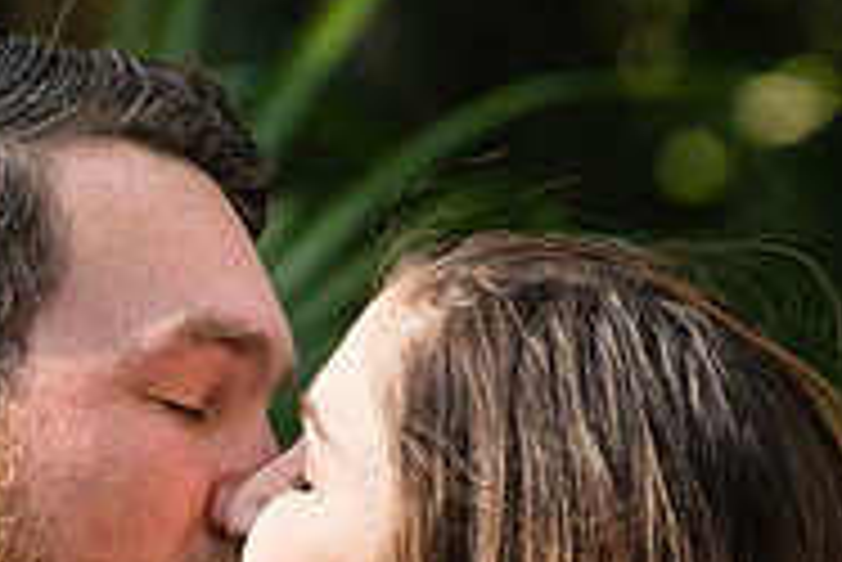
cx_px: 194
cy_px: 596
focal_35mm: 1058
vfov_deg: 1.3
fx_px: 24764
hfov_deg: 1.9
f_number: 5.6
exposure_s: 1/500
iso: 800
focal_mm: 220
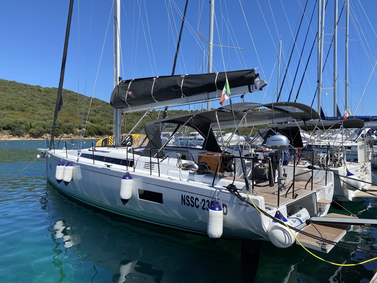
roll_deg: -0.6
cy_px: 142
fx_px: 283
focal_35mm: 26
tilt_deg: -0.9
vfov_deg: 53.1
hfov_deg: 67.3
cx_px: 188
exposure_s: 1/3125
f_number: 1.8
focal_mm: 4.25
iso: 32
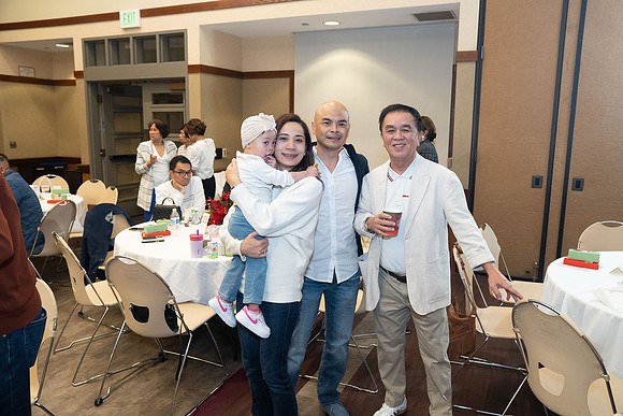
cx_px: 312
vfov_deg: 48.0
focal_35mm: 27
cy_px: 208
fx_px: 467
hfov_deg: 67.4
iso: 1600
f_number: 3.5
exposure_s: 1/100
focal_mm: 27
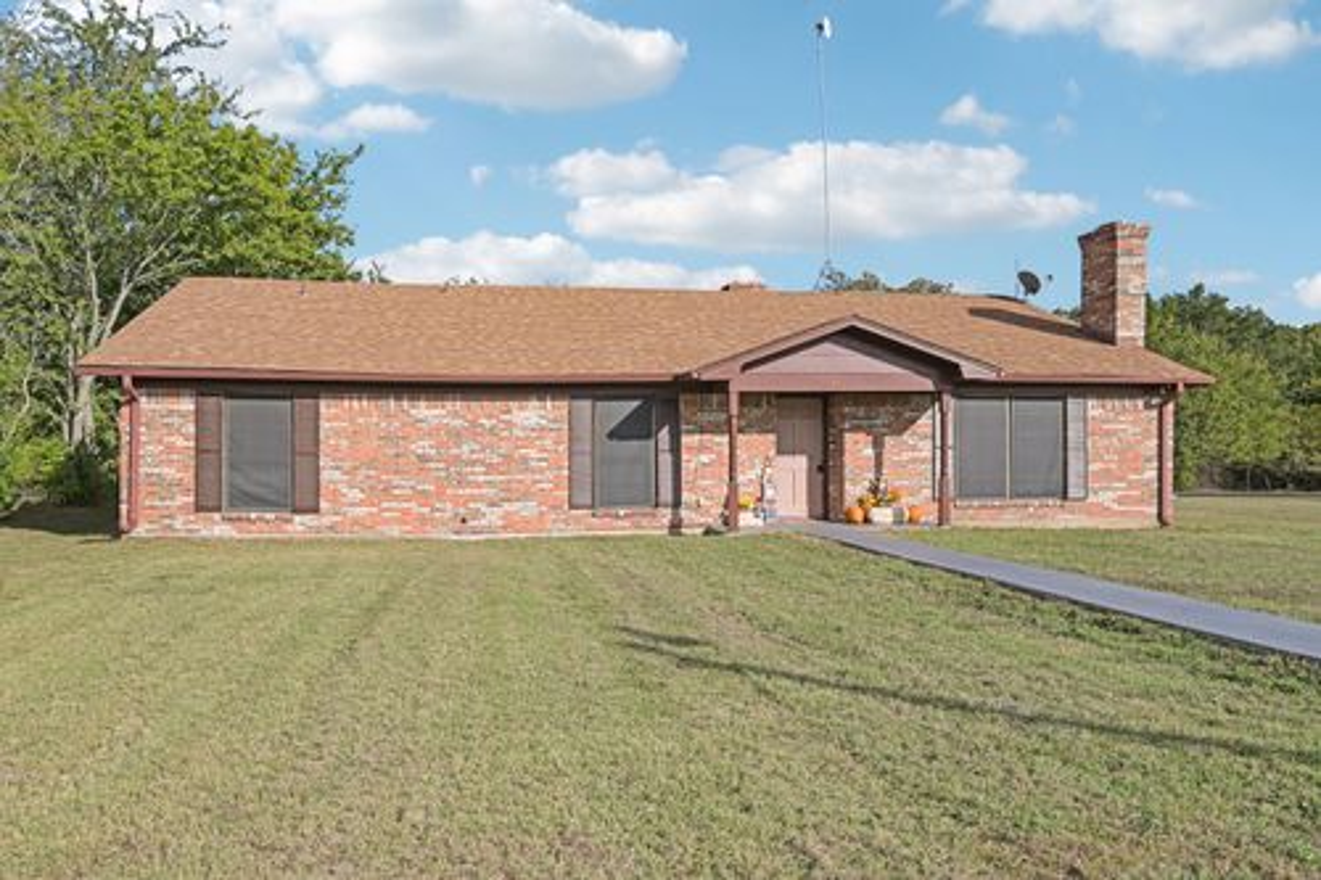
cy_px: 440
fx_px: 1100
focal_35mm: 30
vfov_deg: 43.6
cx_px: 660
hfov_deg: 61.9
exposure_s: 1/1250
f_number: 8
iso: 400
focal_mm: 30
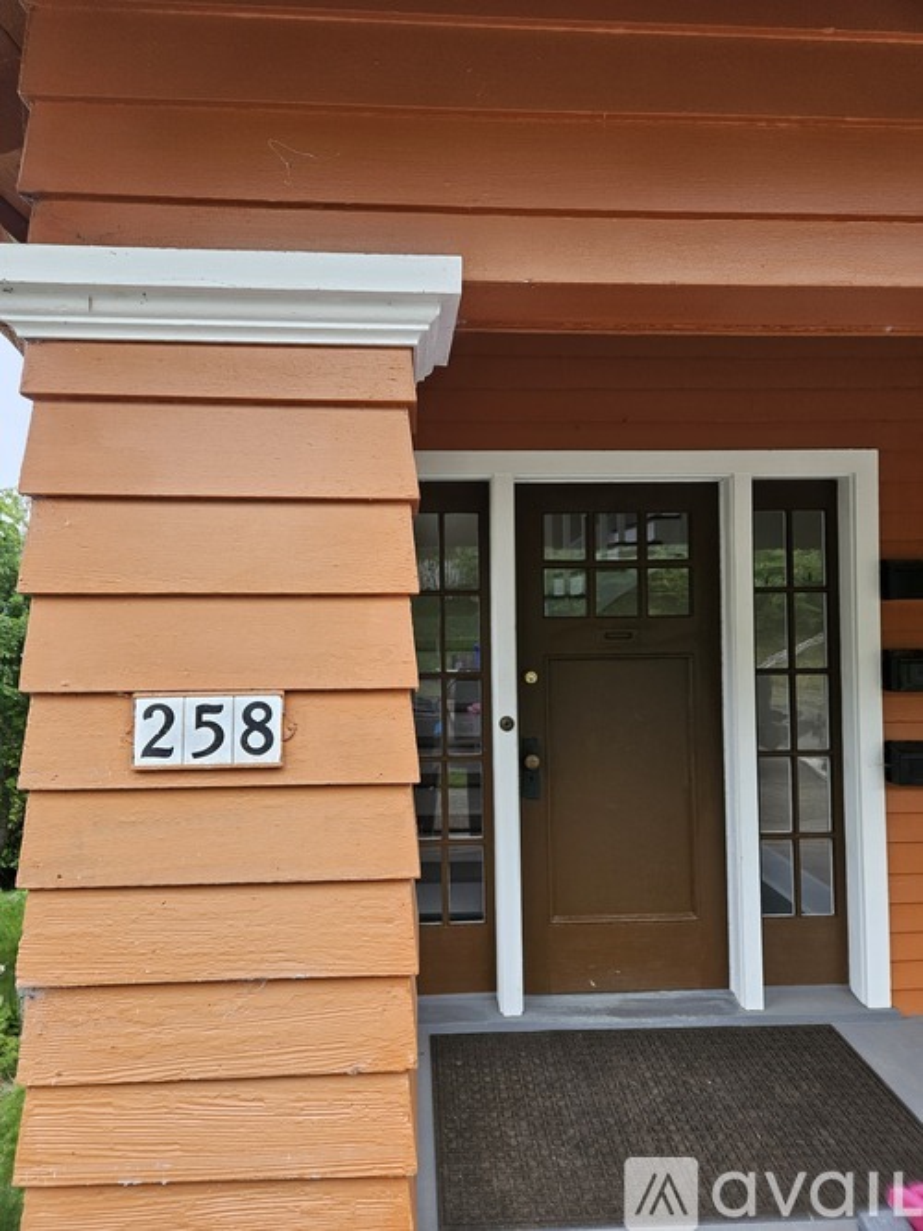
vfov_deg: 73.9
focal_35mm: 23
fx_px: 818
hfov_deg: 58.9
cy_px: 616
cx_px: 462
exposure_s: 1/359
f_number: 1.8
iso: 64
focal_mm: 5.4
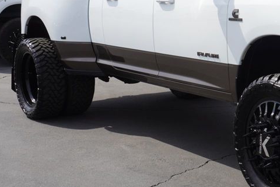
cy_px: 58
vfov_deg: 17.0
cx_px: 263
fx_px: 623
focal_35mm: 80
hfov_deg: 24.5
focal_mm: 25
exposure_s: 1/160
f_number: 11
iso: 100
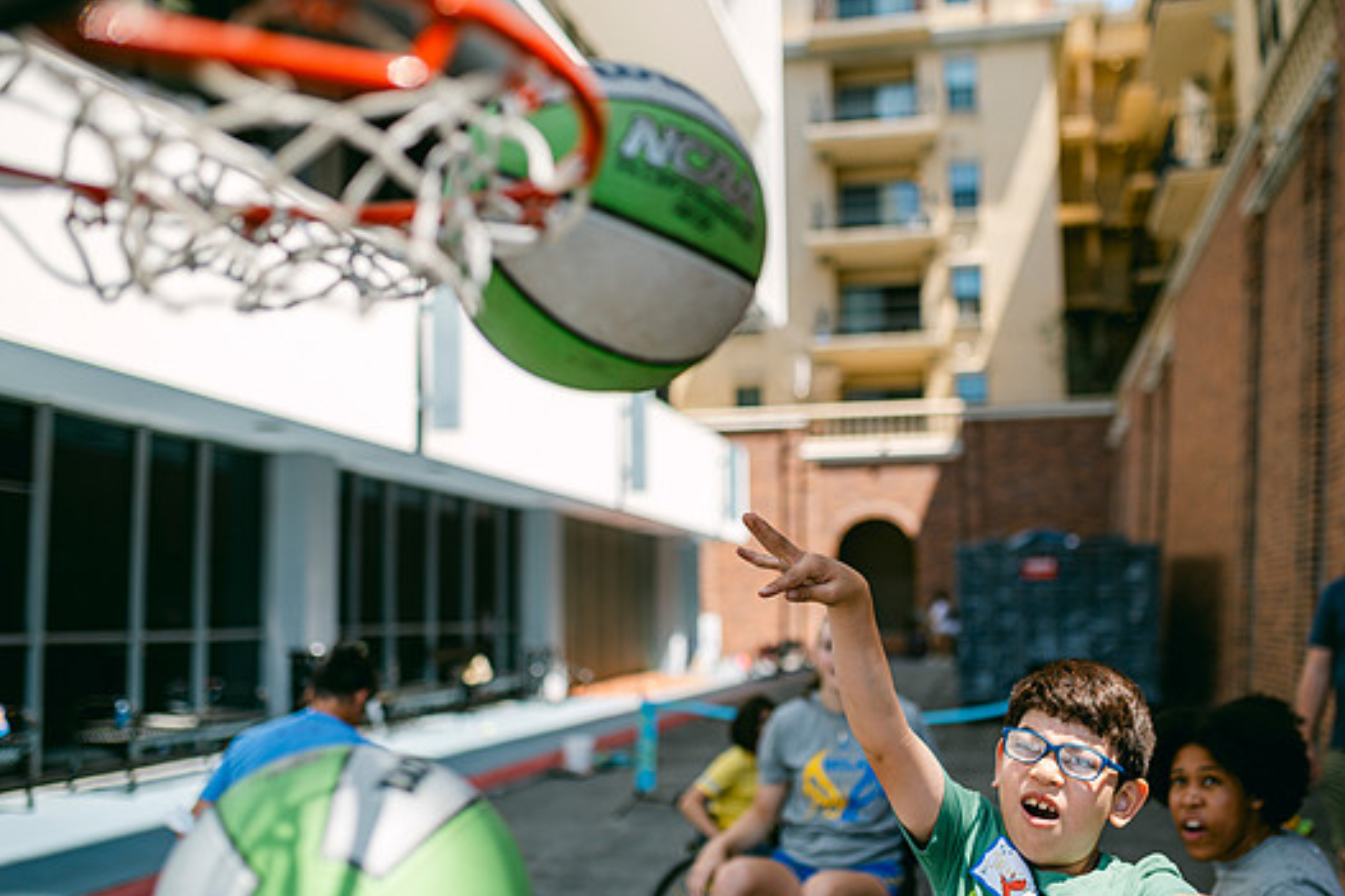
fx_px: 1457
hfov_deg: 49.5
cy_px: 465
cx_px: 717
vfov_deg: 34.2
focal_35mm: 39
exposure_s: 1/2000
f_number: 2
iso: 100
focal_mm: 35
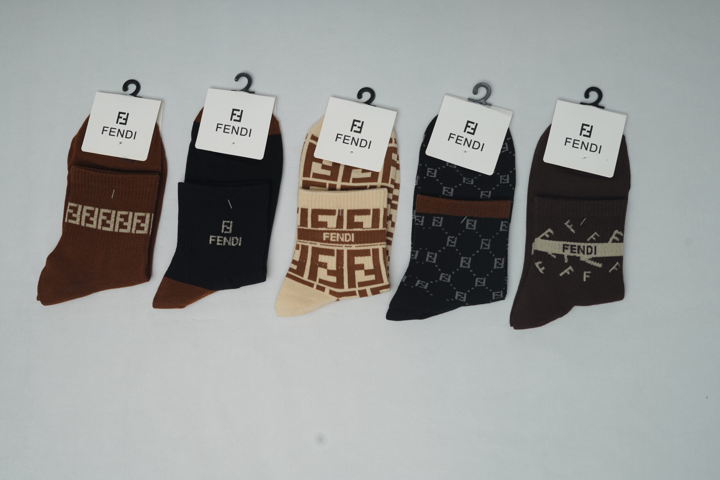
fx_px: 1000
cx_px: 360
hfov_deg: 39.6
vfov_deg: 27.0
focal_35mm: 50
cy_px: 240
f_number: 6.3
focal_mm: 50
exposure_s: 1/200
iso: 320
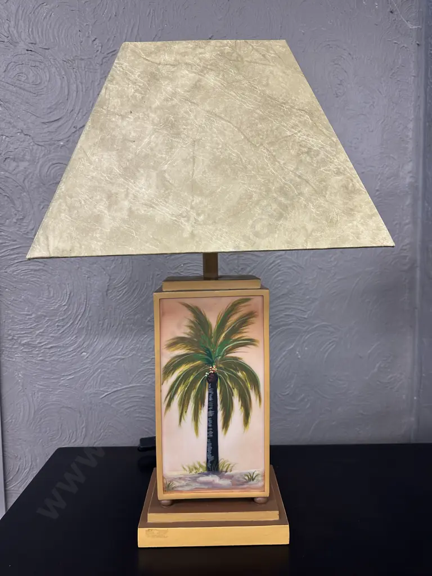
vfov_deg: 71.6
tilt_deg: -4.4
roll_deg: +0.8
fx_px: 399
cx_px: 216
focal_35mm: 24
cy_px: 288
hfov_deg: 56.8
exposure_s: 1/100
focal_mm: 6.86
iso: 125
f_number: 1.78
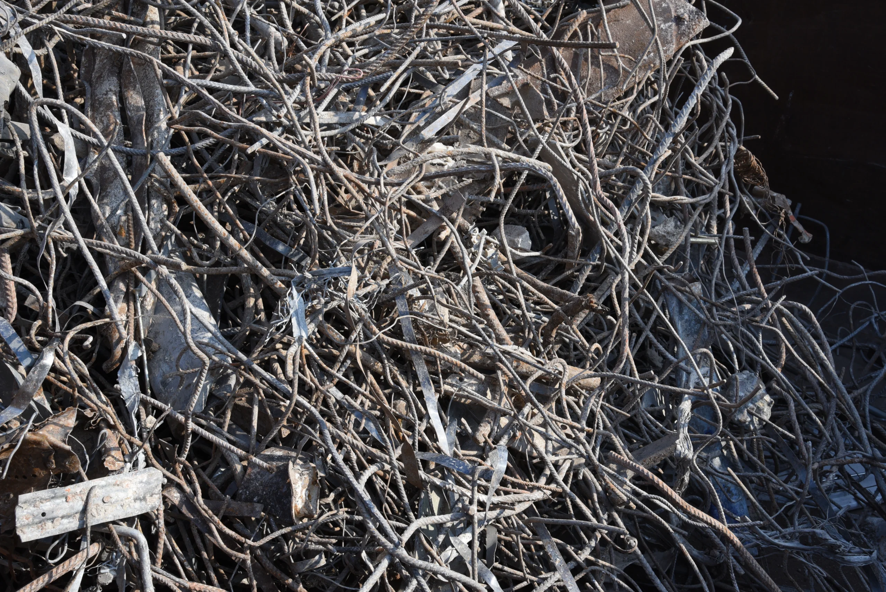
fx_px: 1132
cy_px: 296
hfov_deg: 42.7
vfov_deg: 29.3
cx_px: 443
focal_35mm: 46
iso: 400
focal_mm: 46
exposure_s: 1/160
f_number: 14
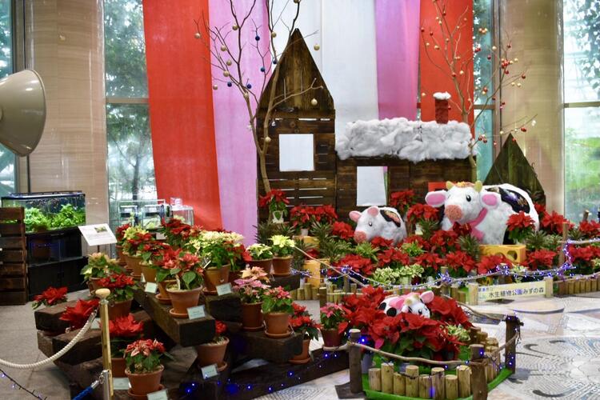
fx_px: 600
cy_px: 200
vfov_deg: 36.9
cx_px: 300
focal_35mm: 36
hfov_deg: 53.1
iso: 400
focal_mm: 24
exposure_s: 1/25
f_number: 7.1
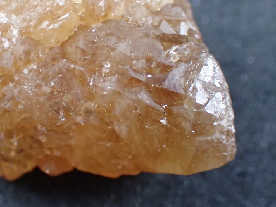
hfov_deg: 19.0
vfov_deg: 14.3
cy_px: 60
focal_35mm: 103
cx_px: 70
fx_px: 821
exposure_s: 1/200
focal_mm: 9.61
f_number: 3.4
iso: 800
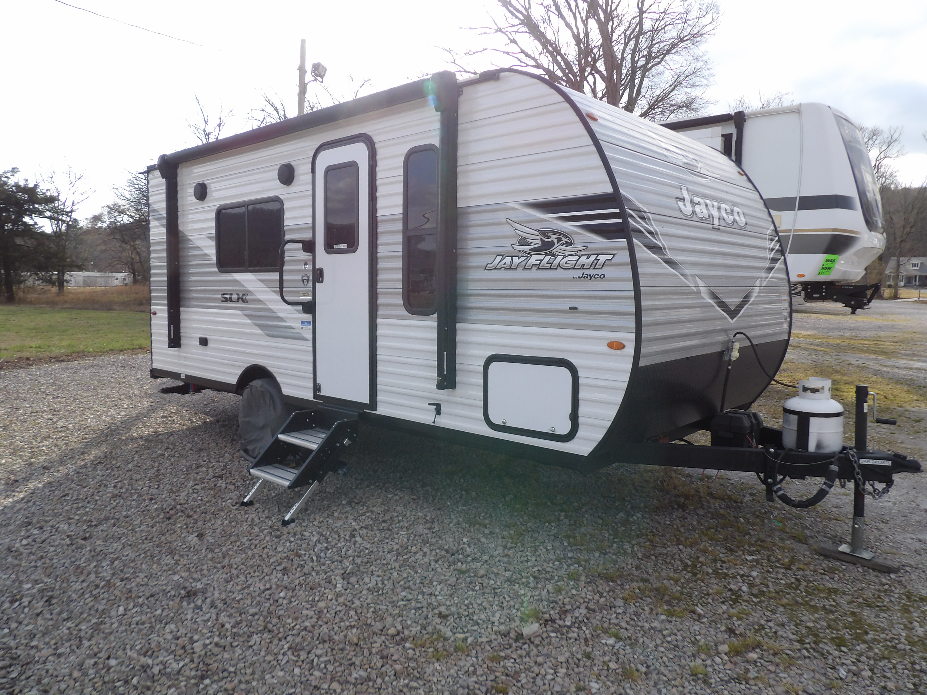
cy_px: 348
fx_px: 643
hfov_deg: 71.6
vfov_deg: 56.8
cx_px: 464
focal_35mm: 24
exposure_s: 1/1062
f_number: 2.8
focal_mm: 4.3
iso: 100
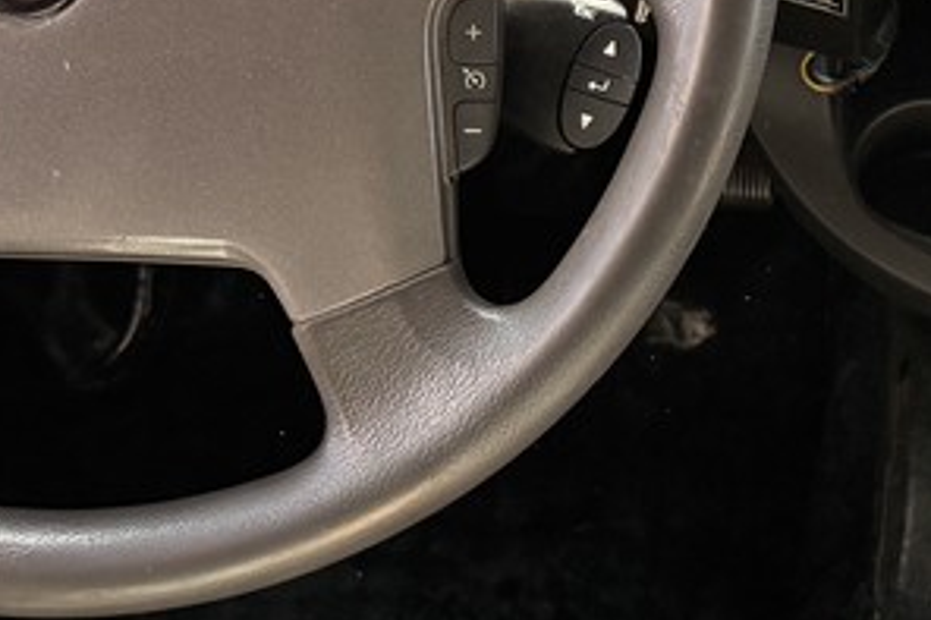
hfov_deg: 20.9
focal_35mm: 96
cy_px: 138
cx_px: 800
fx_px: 2481
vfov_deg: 14.2
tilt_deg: -54.6
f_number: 1.78
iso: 200
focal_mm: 6.76
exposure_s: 1/85
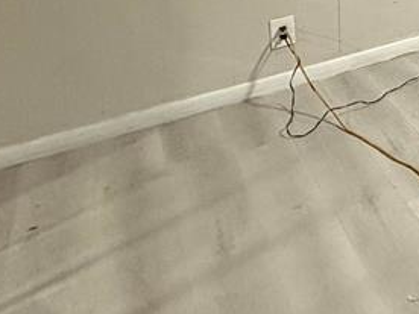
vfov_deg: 22.2
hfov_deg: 22.8
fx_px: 629
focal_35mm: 52
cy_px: -181
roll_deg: -0.5
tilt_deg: -3.4
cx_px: 733
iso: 500
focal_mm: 2.22
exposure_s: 1/60
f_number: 2.2
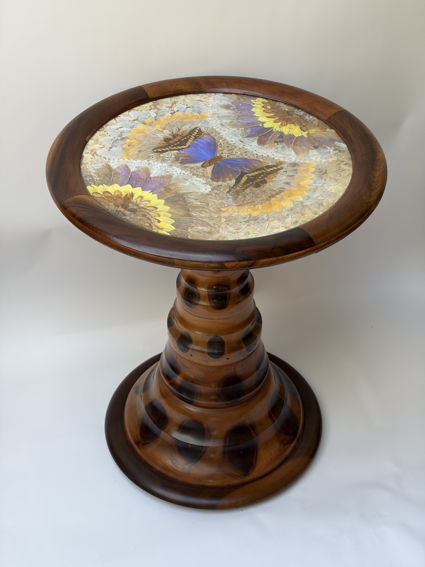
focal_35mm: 52
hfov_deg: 28.0
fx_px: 851
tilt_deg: -38.8
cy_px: 284
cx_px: 212
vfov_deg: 36.8
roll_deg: +1.2
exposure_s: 1/123
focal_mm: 5.96
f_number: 1.6
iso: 25
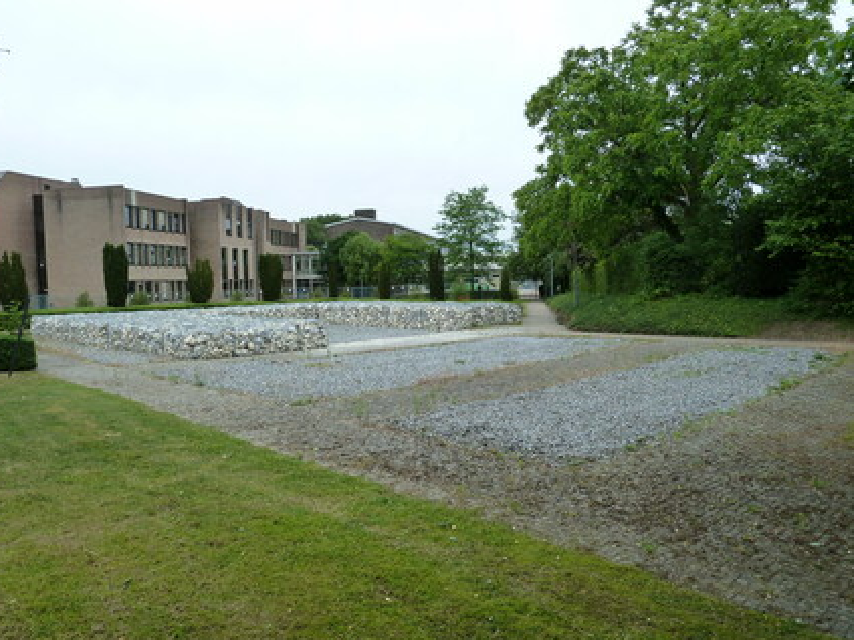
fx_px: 641
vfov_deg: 53.0
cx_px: 418
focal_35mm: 26
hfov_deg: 67.3
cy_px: 329
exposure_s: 1/400
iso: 125
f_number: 4
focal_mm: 4.1
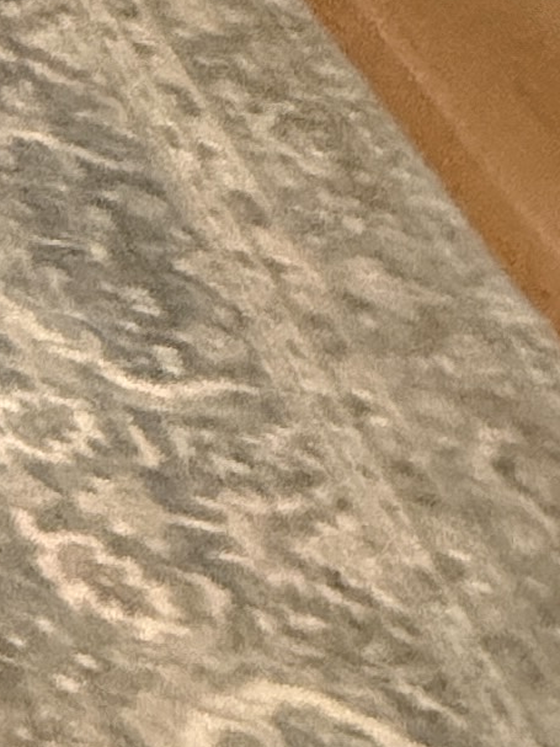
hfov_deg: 10.5
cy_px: -1030
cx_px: -1183
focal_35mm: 93
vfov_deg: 14.4
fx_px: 2007
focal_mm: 2.22
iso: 500
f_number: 2.2
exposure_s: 1/60
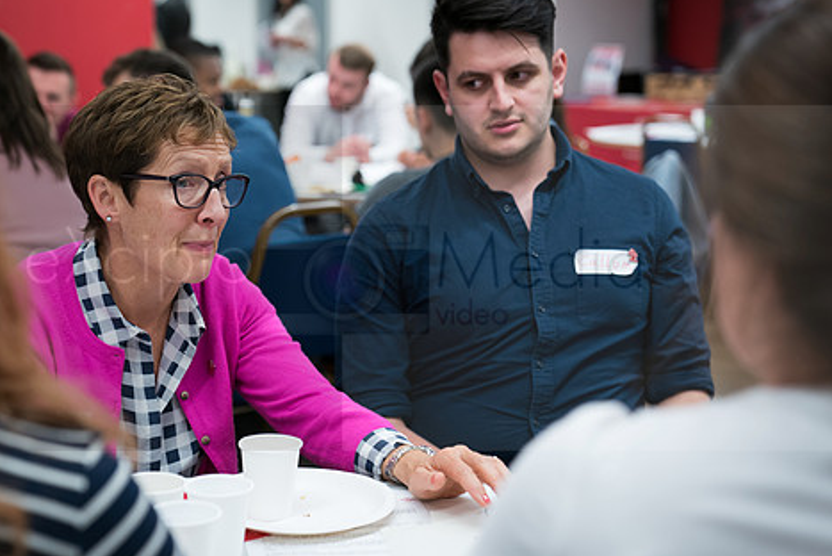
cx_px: 344
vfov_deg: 20.3
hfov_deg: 30.0
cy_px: 277
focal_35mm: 67
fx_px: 1549
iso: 1250
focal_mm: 54
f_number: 2.8
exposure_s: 1/125
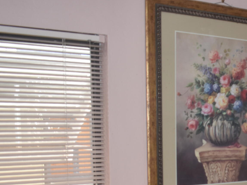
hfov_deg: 22.9
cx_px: 285
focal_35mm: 79
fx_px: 566
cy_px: 208
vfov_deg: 17.9
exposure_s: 1/125
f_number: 5.6
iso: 250
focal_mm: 21
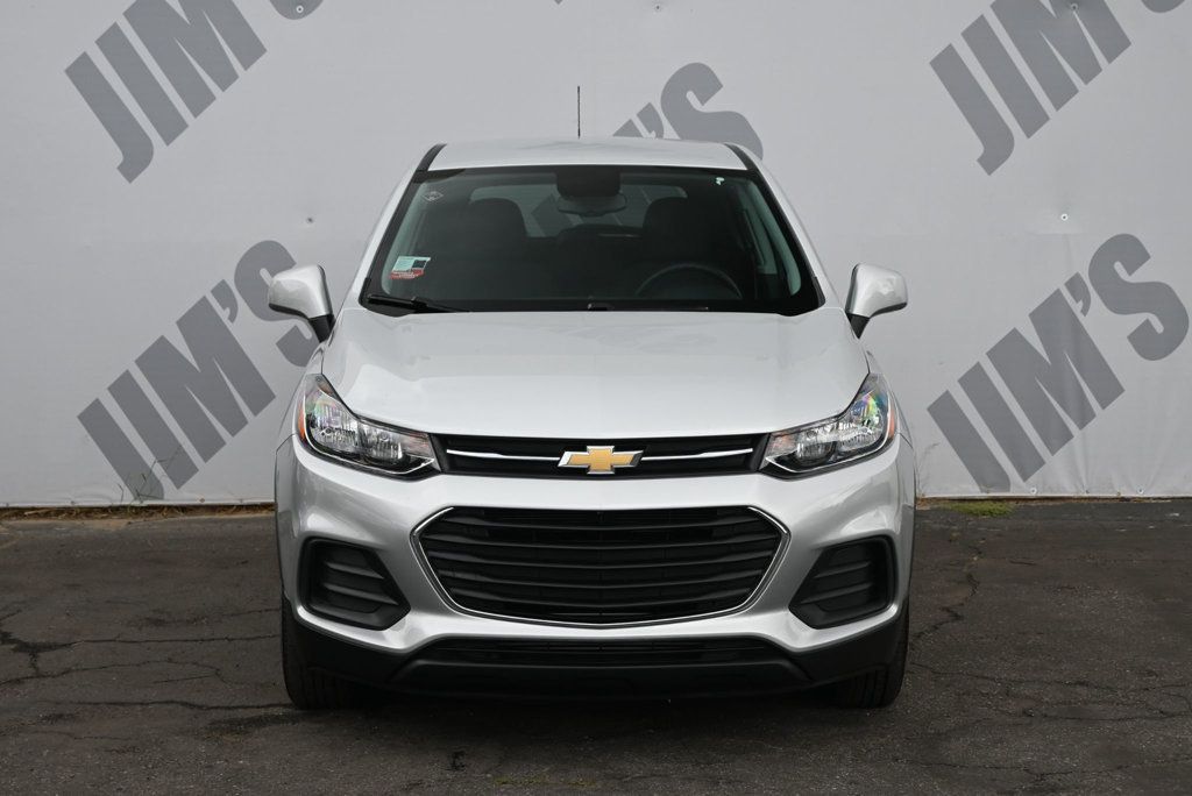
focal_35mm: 60
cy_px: 398
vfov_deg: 22.7
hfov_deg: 33.4
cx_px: 596
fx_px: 1988
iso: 180
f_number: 5.6
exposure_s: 1/250
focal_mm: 40
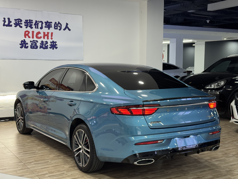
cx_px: 119
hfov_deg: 39.7
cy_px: 90
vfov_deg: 30.3
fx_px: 330
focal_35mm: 48
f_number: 1.78
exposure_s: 1/50
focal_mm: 6.76
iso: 125
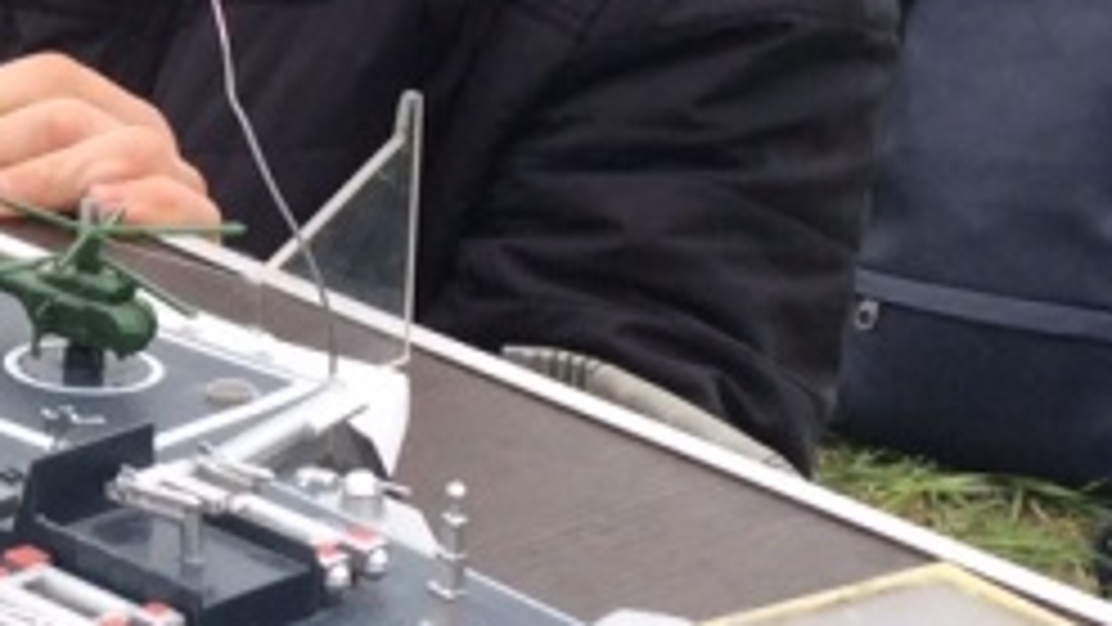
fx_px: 3745
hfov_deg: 16.3
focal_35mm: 127
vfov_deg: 9.5
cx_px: -180
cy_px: 36
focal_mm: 3.3
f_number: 2.4
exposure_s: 1/191
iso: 32
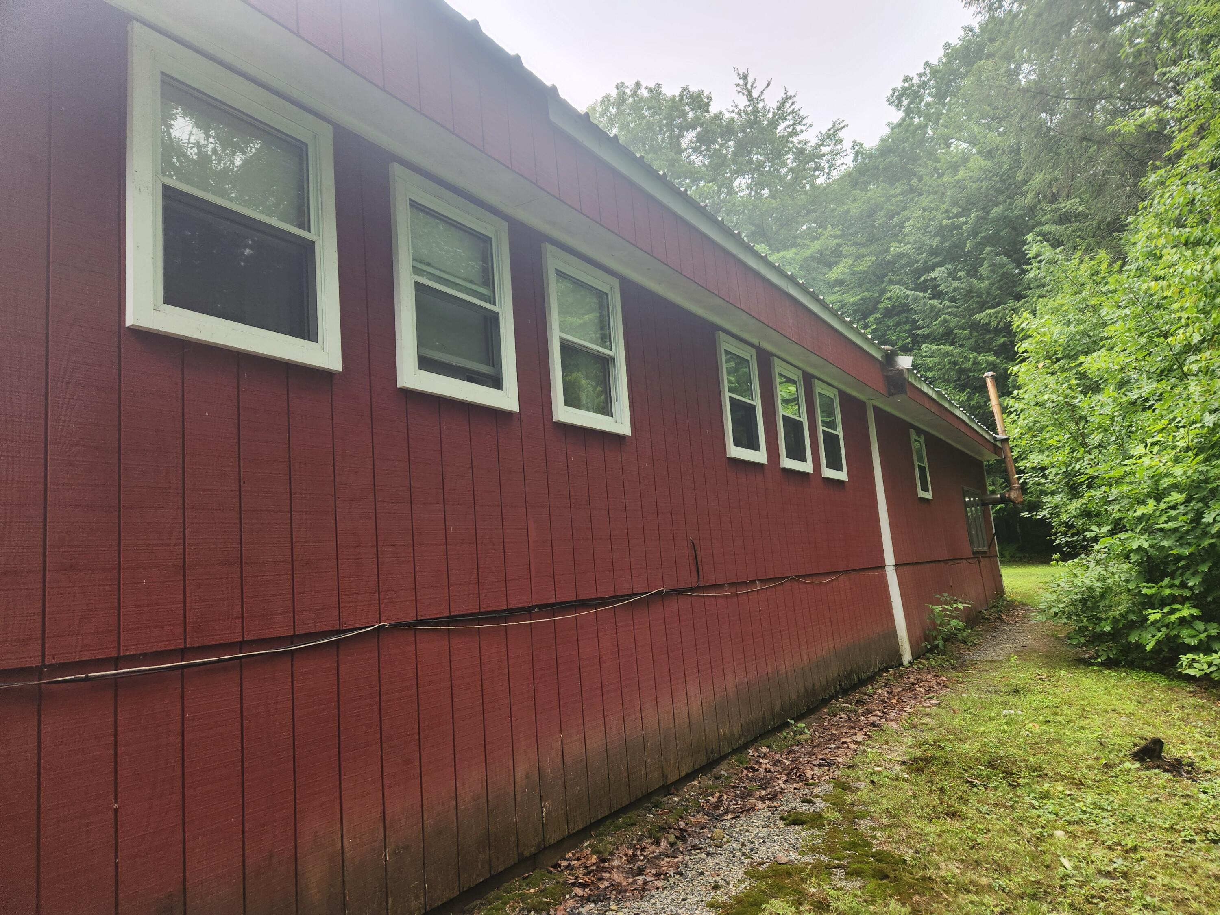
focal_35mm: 23
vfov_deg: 58.9
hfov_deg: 73.9
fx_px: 811
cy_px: 458
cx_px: 610
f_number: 1.8
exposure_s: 1/180
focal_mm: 5.4
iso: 64
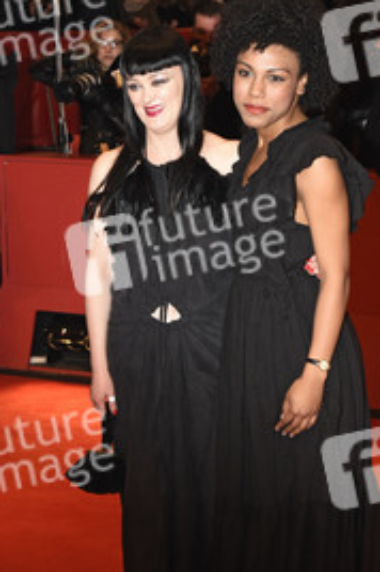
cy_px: 352
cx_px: 237
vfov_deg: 23.9
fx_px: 1349
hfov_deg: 16.0
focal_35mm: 85
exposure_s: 1/250
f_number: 6.3
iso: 800
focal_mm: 38
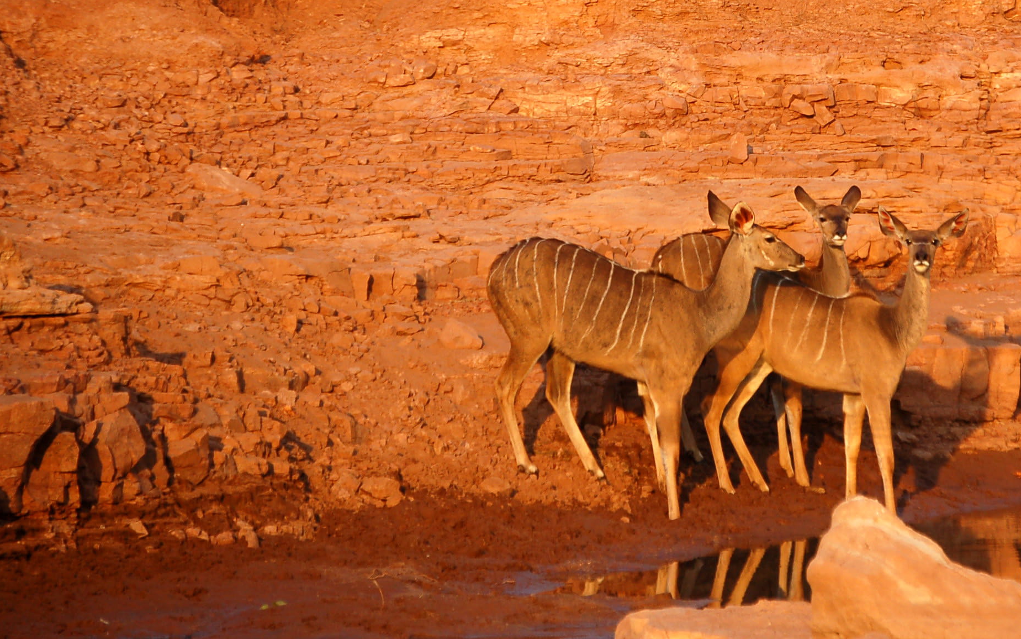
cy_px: 96
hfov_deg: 6.5
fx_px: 8988
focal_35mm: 323
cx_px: 794
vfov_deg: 4.1
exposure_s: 1/500
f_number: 5.6
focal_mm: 130
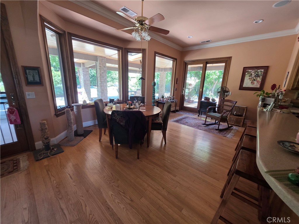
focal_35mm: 13
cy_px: 112
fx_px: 112
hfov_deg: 106.2
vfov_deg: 89.9
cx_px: 150
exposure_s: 1/60
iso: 160
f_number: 1.9
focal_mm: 2.2
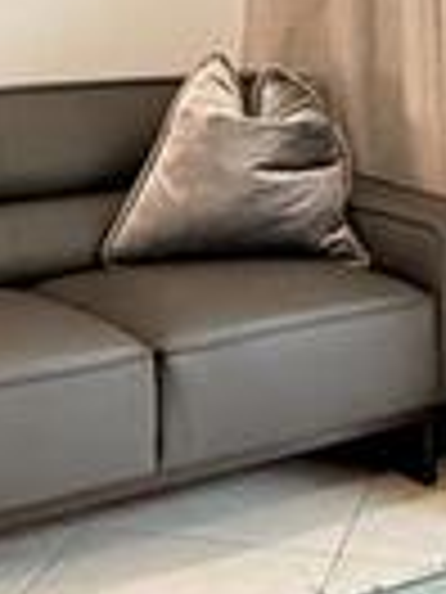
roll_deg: -0.4
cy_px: -45
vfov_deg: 21.9
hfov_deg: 17.4
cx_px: 261
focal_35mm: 85
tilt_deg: -1.0
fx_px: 1460
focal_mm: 2.22
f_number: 2.2
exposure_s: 1/50
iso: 320
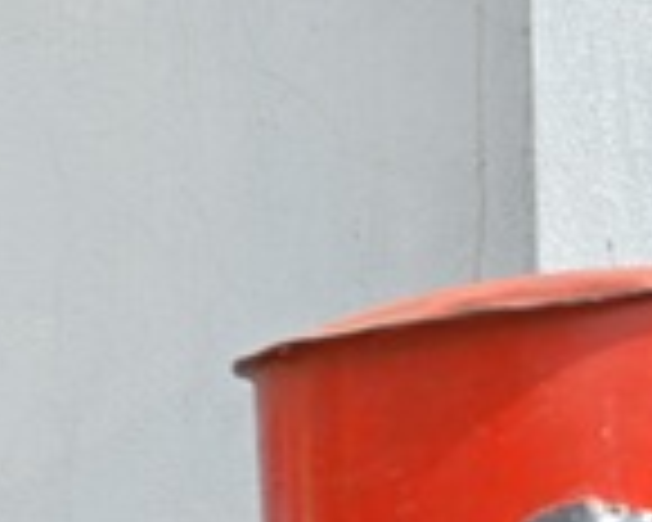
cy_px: 520
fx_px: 4651
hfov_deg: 7.5
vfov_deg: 6.4
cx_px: -875
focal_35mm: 241
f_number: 4
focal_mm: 41
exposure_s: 1/250
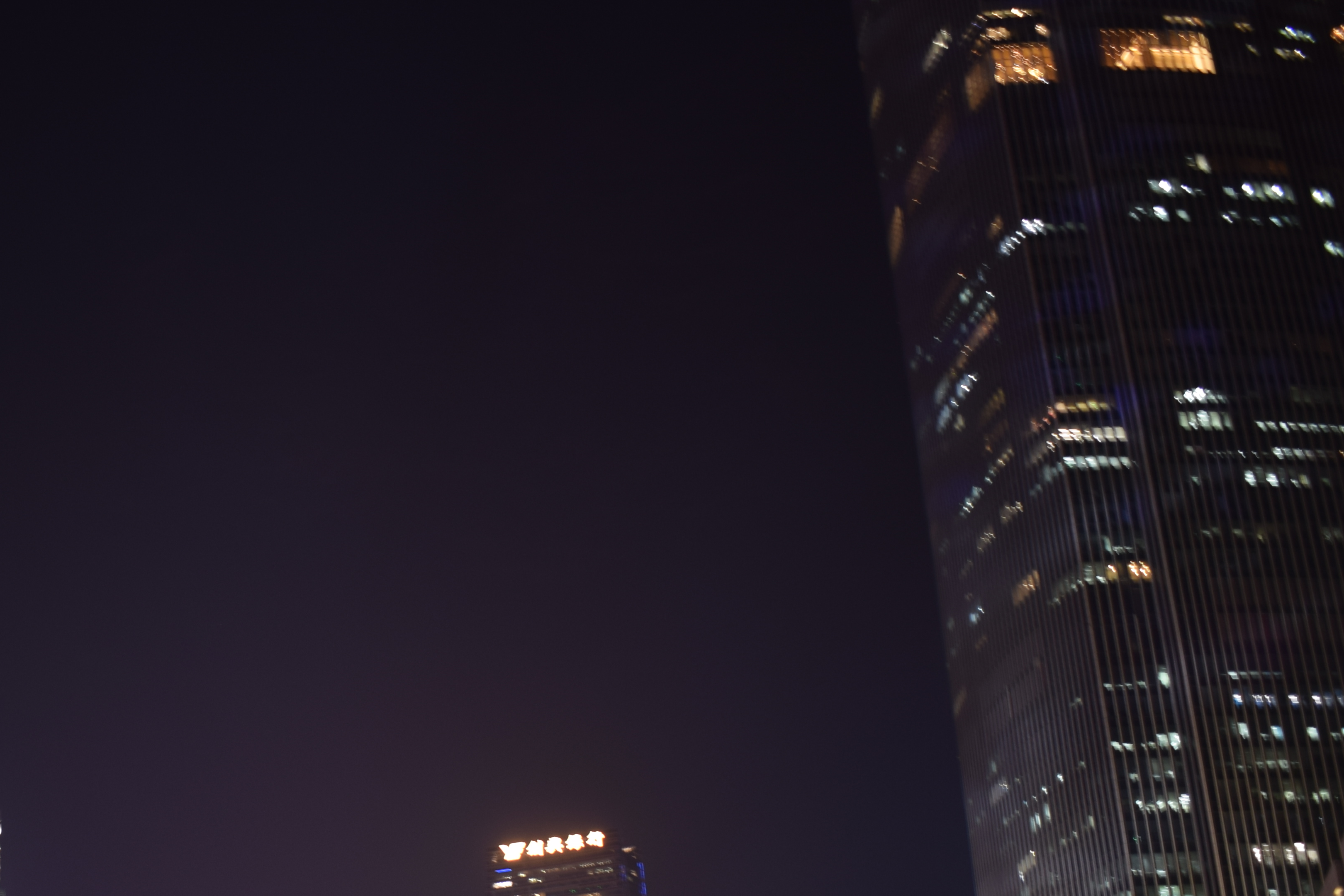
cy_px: 653
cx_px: 258
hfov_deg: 38.1
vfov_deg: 26.7
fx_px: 1867
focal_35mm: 50
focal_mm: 18
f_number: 3.5
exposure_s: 1/1.3
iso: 100
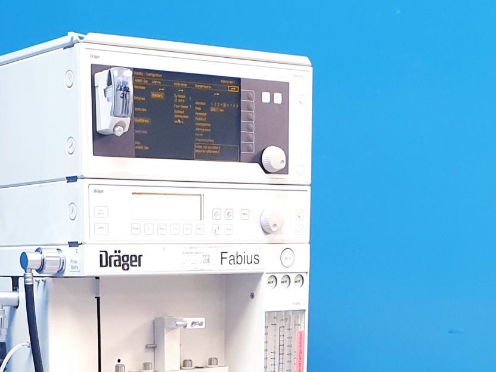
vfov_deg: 17.0
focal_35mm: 80
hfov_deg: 24.2
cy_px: 523
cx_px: 123
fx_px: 1146
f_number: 2.4
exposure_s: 1/33
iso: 320
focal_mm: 4.3
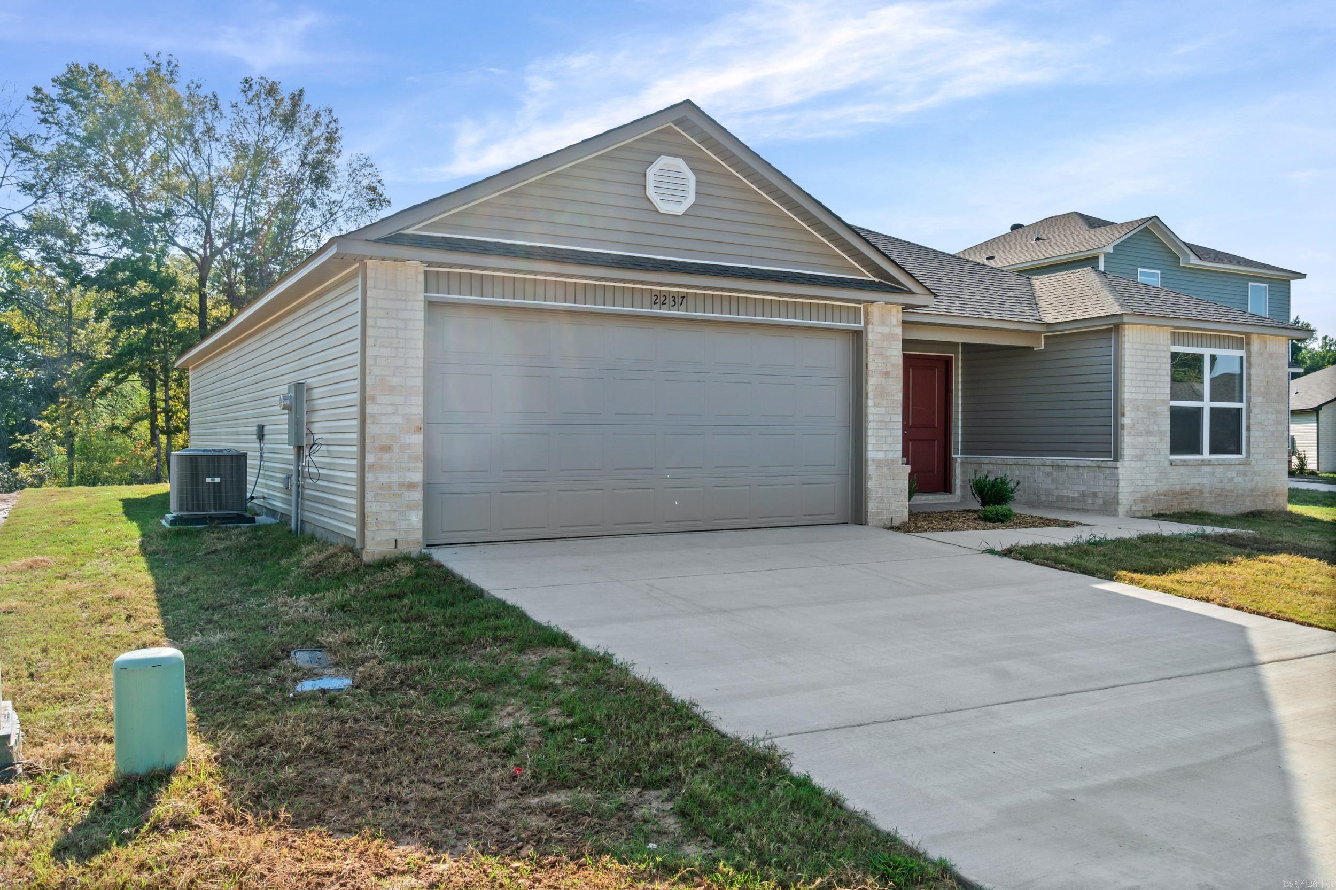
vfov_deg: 47.9
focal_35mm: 27
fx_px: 1002
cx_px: 668
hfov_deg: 67.4
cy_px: 445
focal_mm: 18
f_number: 9
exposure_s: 1/100
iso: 250
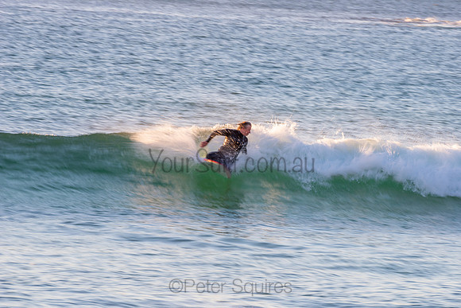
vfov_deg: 2.8
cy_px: 154
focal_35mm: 500
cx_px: 230
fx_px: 6404
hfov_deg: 4.1
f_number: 20
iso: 64
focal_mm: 500
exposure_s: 1/15
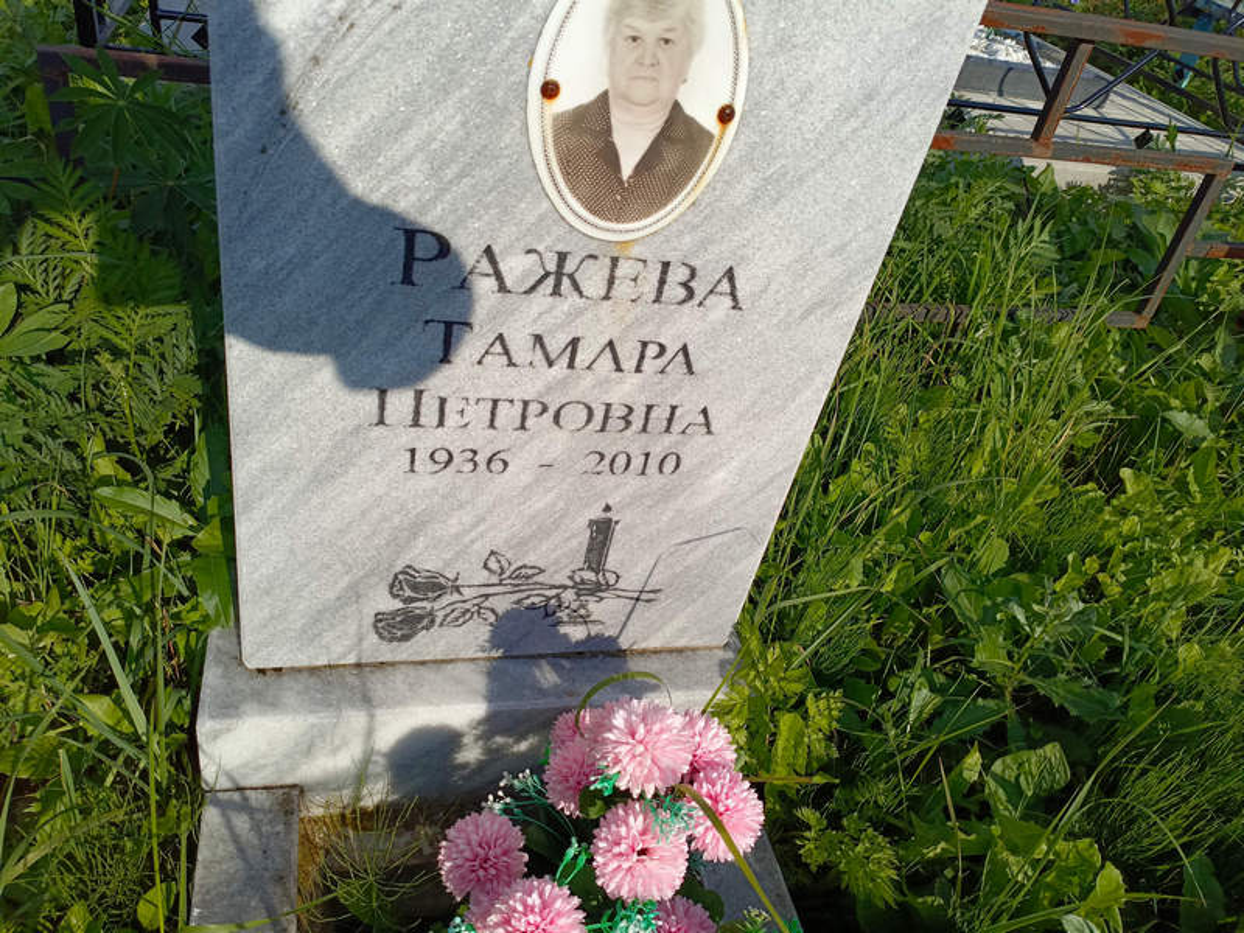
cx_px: 622
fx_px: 898
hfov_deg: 69.4
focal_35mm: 25
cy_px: 466
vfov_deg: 54.9
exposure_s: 1/1517
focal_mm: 4.76
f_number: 1.69
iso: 119
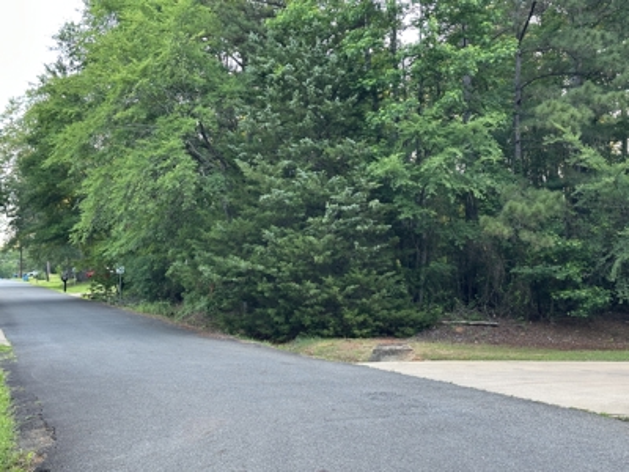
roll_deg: +0.9
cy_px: 236
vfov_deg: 30.3
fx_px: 872
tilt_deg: +3.9
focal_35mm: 48
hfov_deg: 39.7
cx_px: 314
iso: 125
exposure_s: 1/60
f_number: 1.78
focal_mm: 6.86
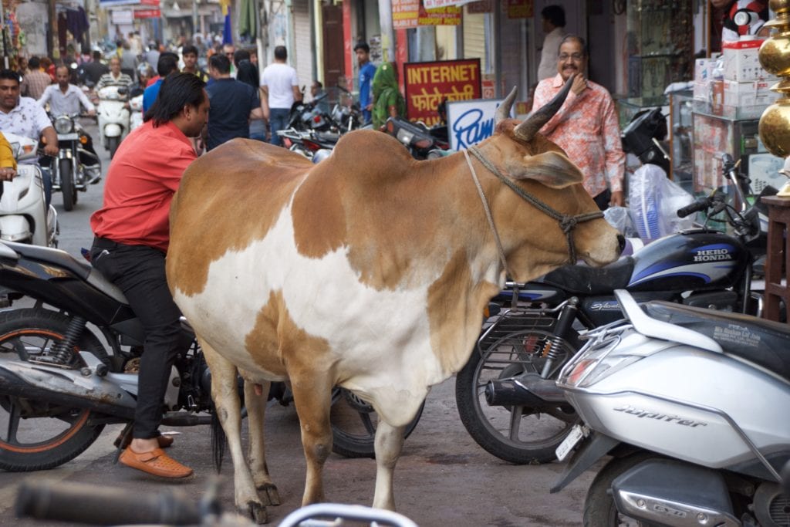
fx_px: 2963
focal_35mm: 135
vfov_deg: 10.2
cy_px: 264
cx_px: 395
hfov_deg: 15.2
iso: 560
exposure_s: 1/160
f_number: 5.6
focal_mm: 90
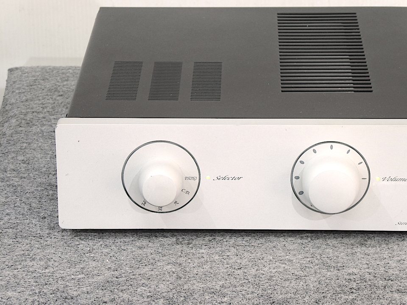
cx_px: 204
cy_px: 152
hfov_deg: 14.6
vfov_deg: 11.0
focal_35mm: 135
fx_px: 1587
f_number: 5.3
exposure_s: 1/6
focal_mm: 24.2
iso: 100
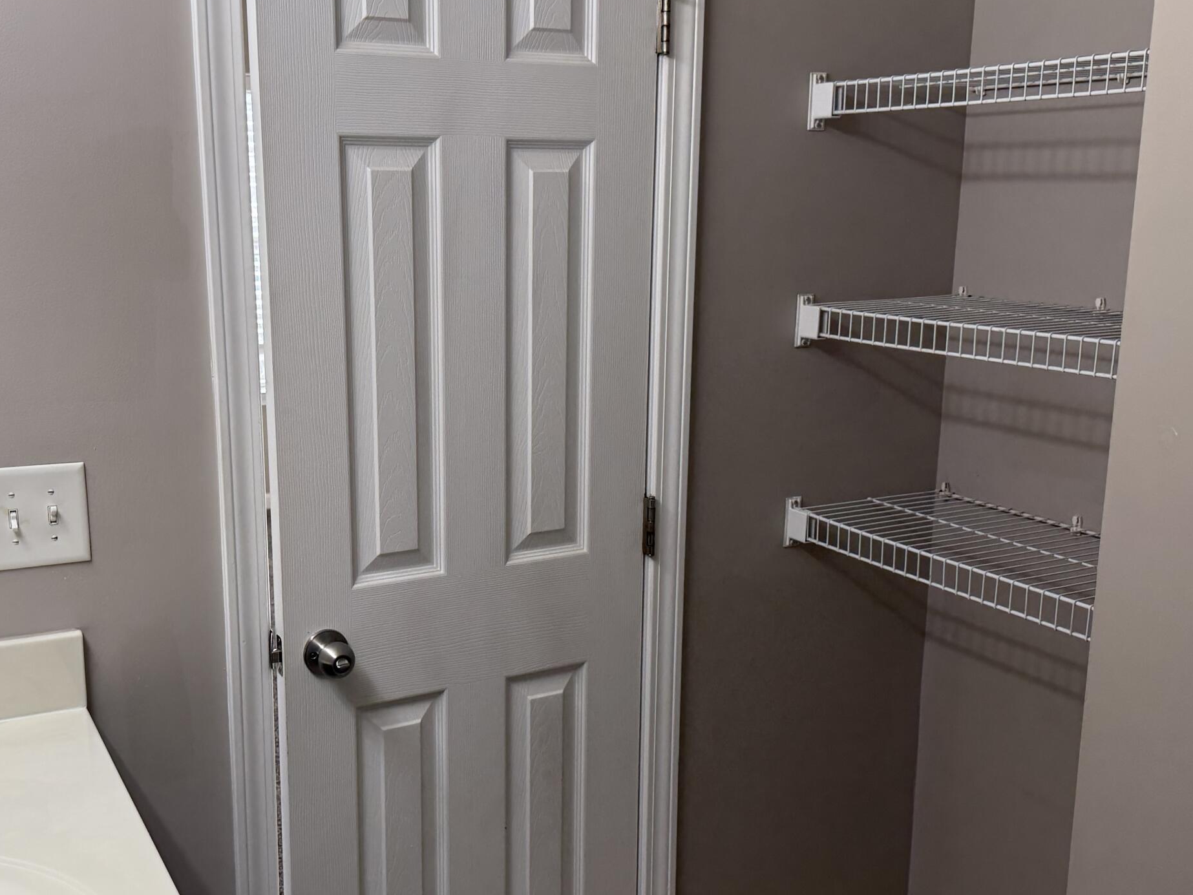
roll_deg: -0.4
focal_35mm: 39
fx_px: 1344
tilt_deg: -12.4
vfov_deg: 36.7
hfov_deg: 47.7
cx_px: 509
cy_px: 521
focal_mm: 6.76
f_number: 1.78
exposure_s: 1/120
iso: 160
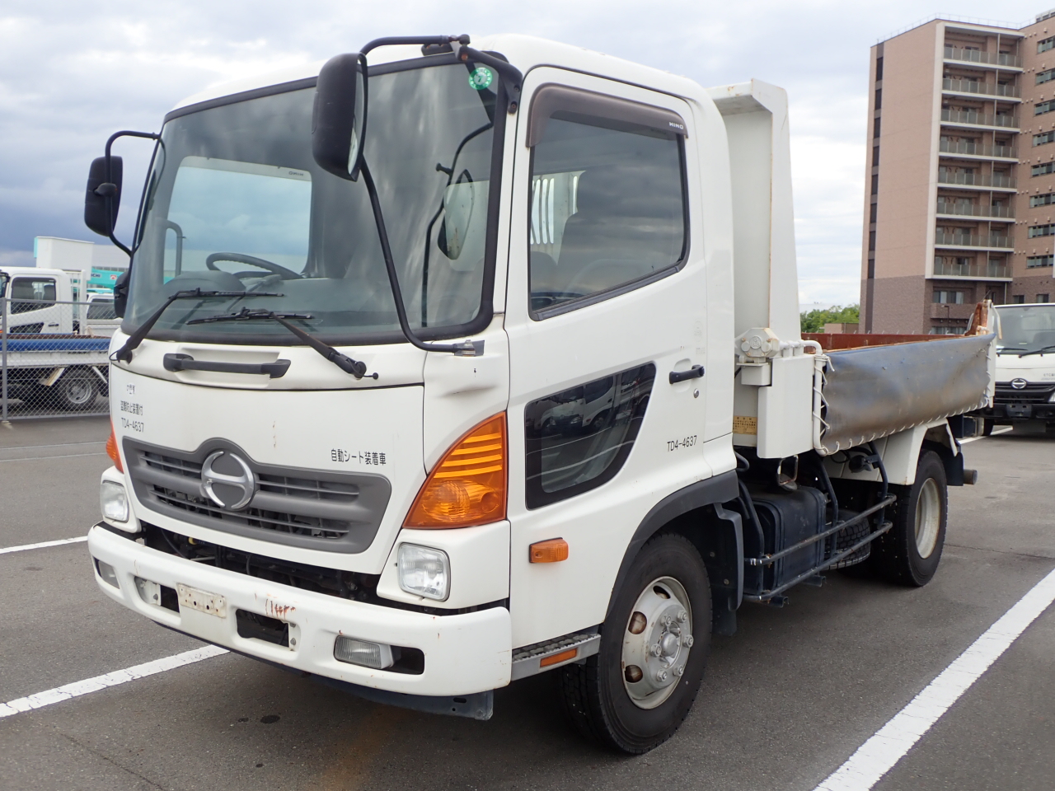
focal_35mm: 32
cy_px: 396
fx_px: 975
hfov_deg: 56.8
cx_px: 528
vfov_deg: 44.2
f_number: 3.2
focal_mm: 5.87
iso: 100
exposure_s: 1/400
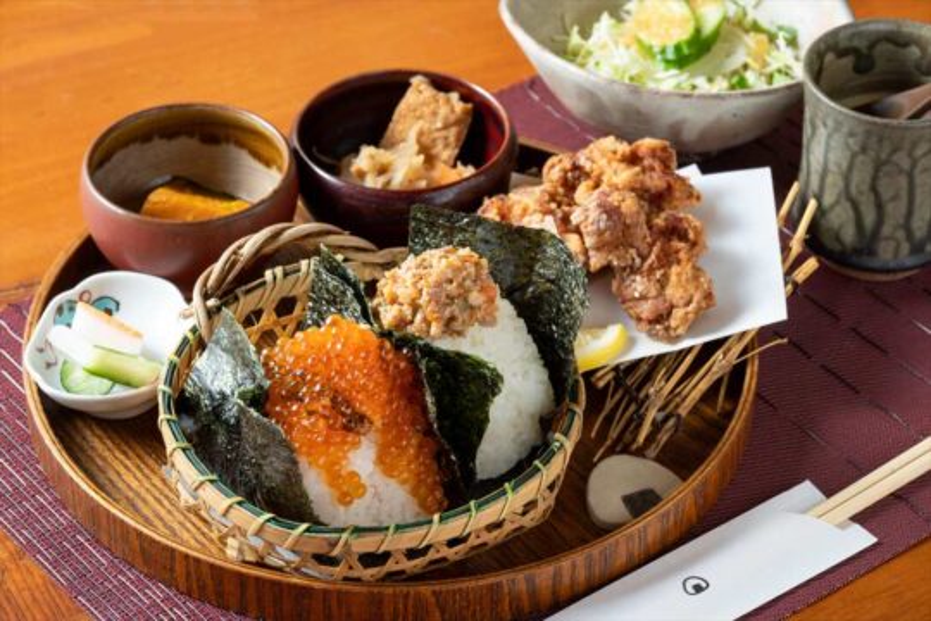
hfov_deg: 17.1
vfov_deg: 11.4
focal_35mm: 120
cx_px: 466
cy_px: 310
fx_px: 3103
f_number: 14
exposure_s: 1/125
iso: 320
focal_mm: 120
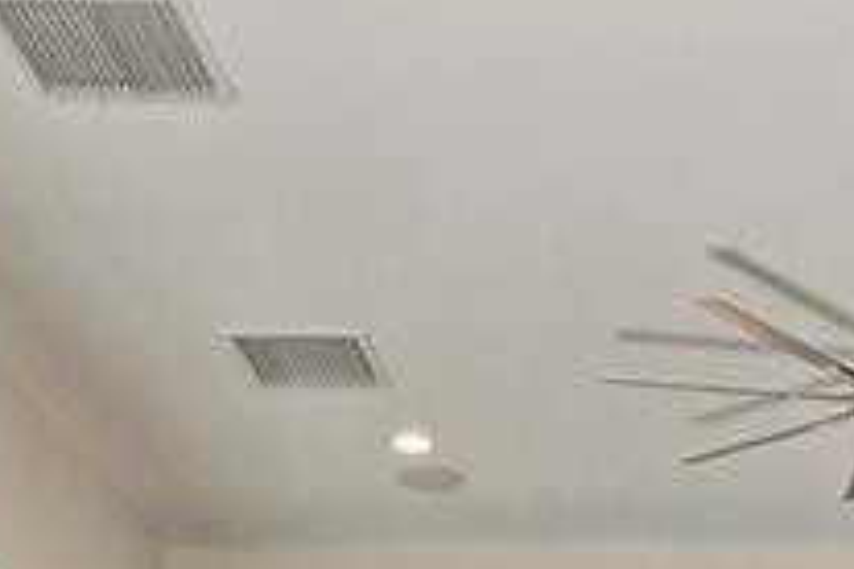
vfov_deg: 10.6
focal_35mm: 108
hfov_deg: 18.4
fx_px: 2562
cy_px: 1425
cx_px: 871
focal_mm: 14
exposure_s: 1/8
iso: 200
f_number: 9
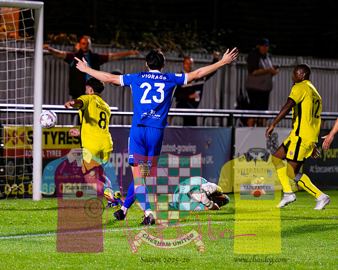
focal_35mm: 329
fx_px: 3291
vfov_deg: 4.7
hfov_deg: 5.9
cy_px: 188
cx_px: 56
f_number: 2.8
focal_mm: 140
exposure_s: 1/1250
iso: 6400
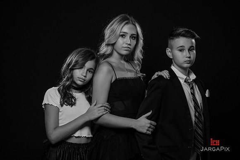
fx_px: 1267
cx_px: 120
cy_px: 80
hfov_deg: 10.8
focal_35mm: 190
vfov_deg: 7.2
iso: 200
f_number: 5
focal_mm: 190
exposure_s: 1/200
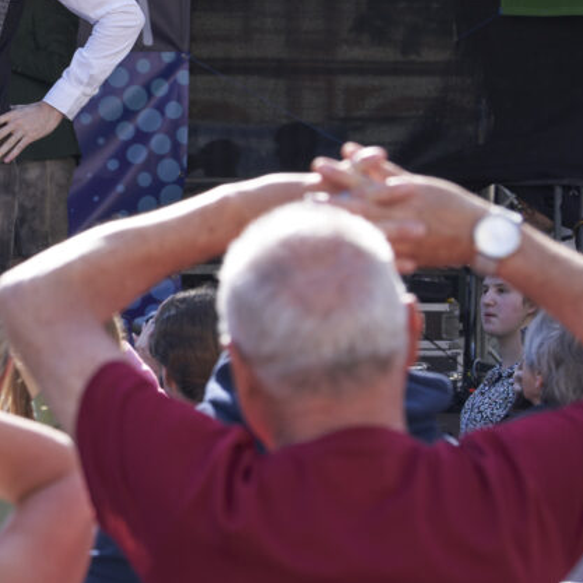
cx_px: -78
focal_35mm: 213
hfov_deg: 8.1
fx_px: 4059
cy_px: 160
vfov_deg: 8.2
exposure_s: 1/320
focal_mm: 102
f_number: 6.3
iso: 250
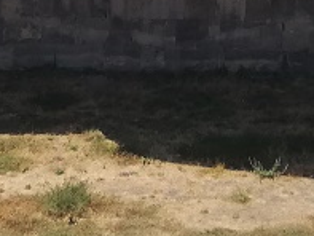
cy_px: -381
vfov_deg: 8.7
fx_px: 1380
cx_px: 273
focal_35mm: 152
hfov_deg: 12.9
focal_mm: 3.81
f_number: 2.2
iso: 50
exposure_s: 1/817
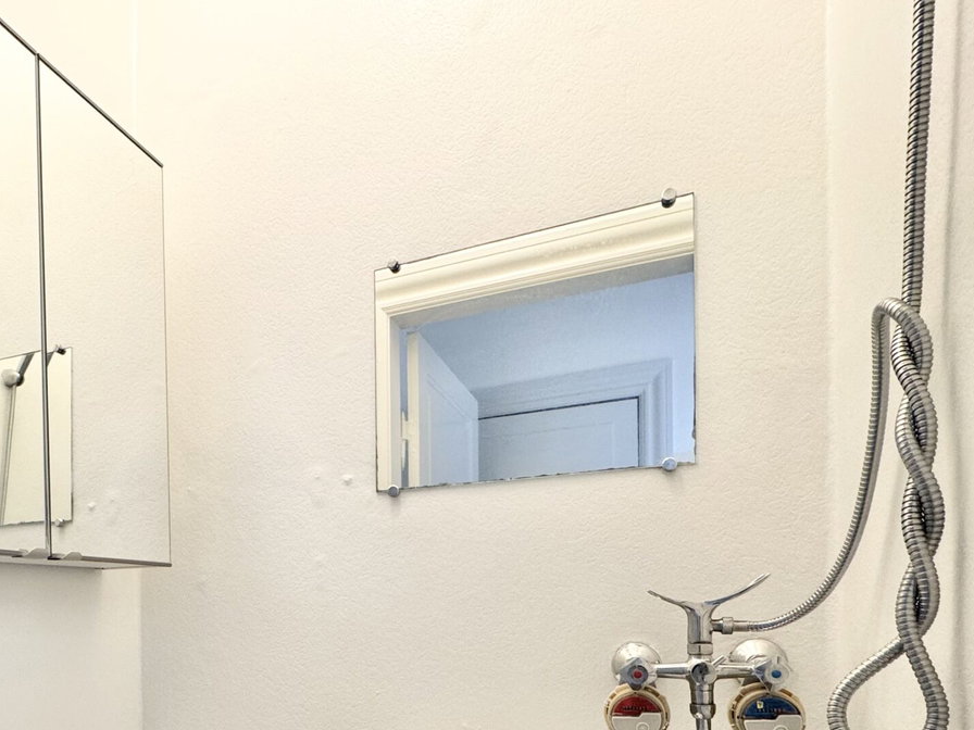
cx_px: 295
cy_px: 626
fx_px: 703
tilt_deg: -0.9
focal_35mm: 25
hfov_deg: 66.7
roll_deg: +0.9
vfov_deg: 50.1
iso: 160
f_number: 2.2
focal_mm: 2.22
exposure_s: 1/50
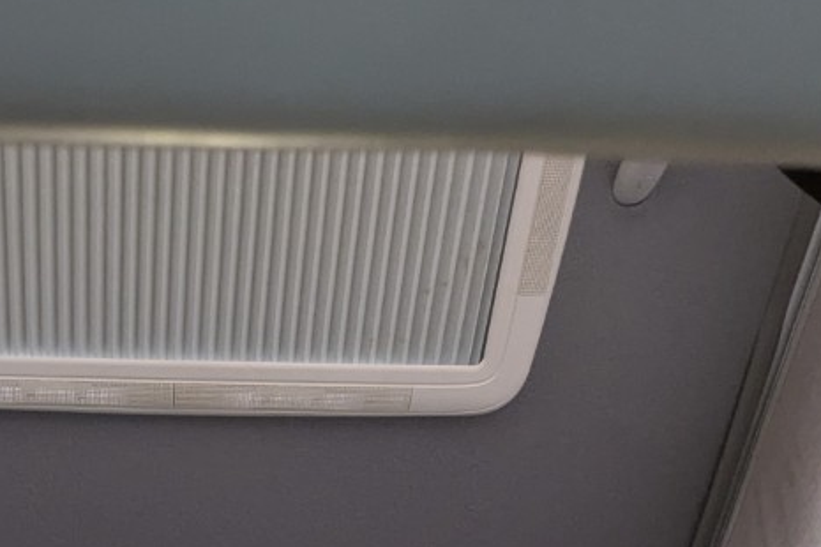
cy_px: 748
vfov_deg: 23.3
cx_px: 156
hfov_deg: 38.0
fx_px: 1140
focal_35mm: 50
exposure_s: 1/147
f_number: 2.2
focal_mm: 2.35
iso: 184
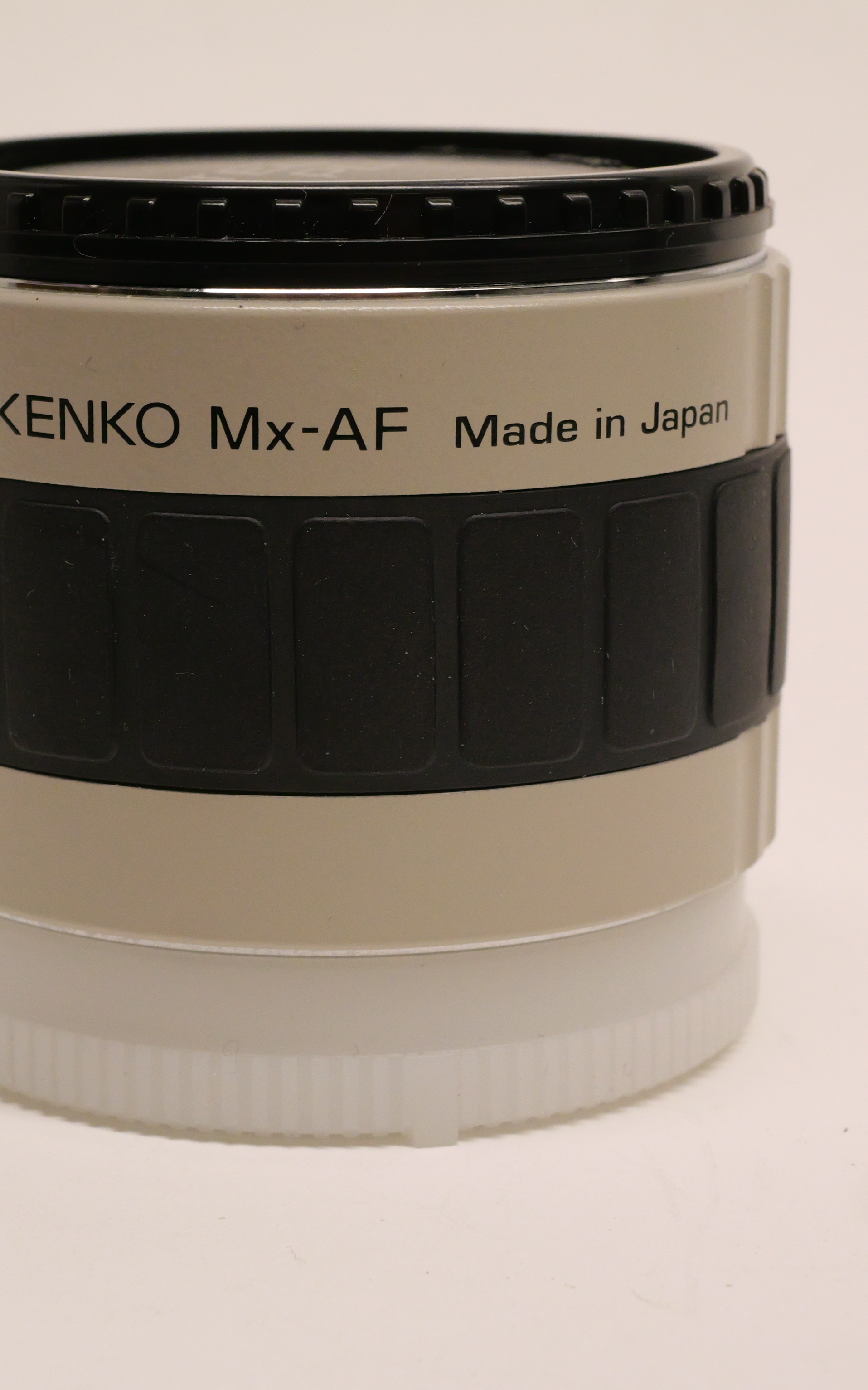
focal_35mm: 85
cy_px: 696
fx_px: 3218
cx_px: 294
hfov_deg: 15.3
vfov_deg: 24.4
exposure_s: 1/100
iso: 1600
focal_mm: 30
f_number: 8
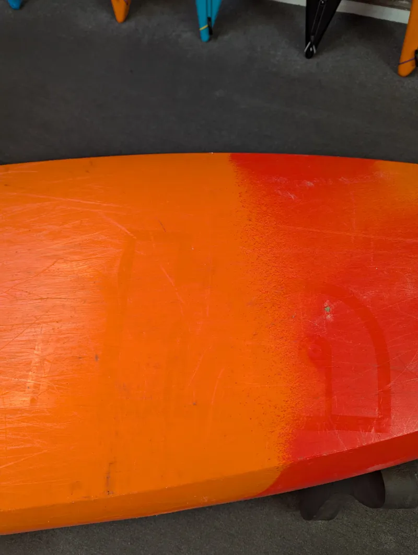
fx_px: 385
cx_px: 209
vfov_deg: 71.5
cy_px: 278
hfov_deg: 57.0
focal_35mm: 24
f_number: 1.85
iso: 77
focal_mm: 6.81
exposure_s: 1/100
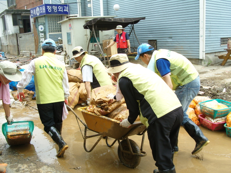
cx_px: 116
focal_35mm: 38
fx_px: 253
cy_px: 86
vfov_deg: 37.7
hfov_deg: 49.0
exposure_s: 1/250
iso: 80
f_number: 2.8
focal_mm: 7.8
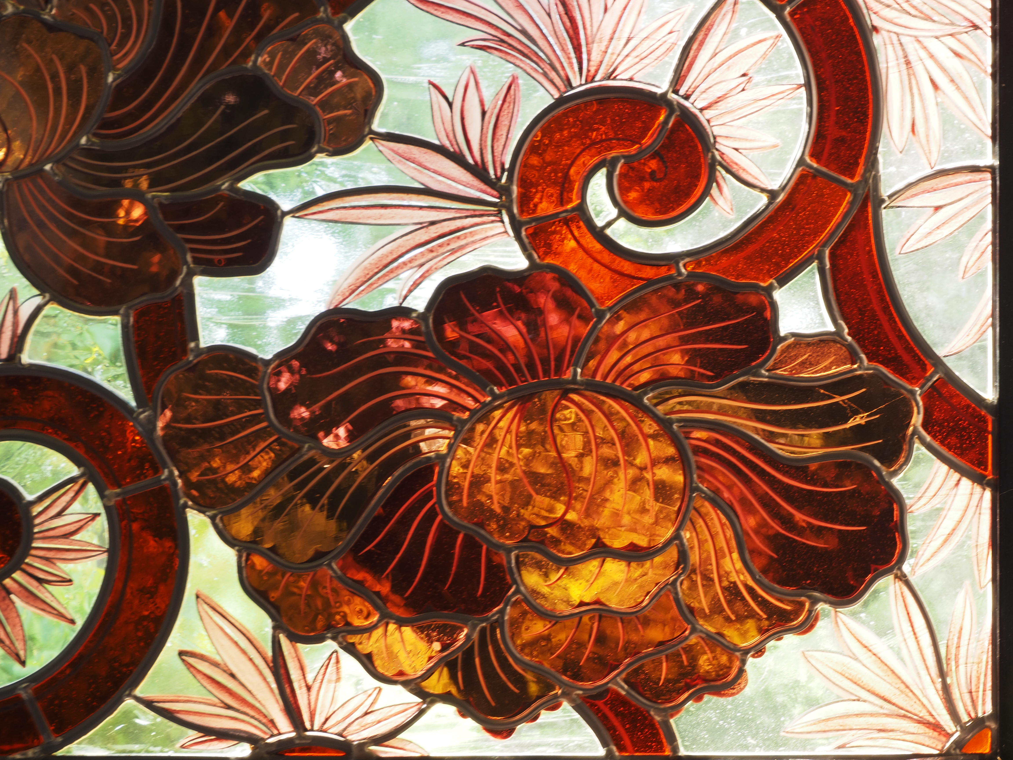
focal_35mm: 84
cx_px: 506
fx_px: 2458
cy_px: 380
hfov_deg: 23.3
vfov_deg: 17.6
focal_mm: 42
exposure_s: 1/8
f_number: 9
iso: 320
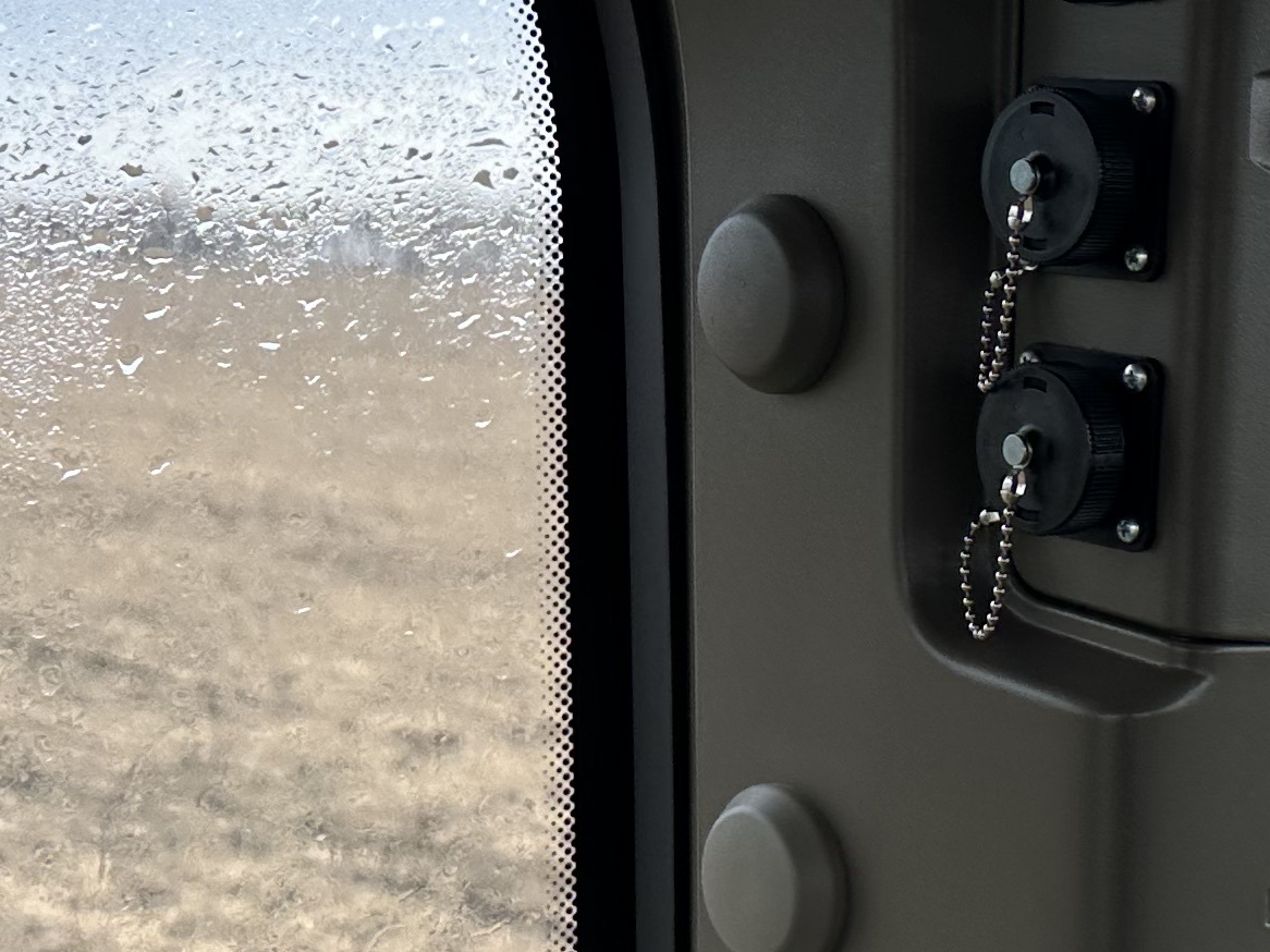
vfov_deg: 17.7
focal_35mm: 83
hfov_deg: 23.2
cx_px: 1046
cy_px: 605
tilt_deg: -3.7
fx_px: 3044
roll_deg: -1.7
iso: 64
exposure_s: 1/121
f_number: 1.78
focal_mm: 6.86
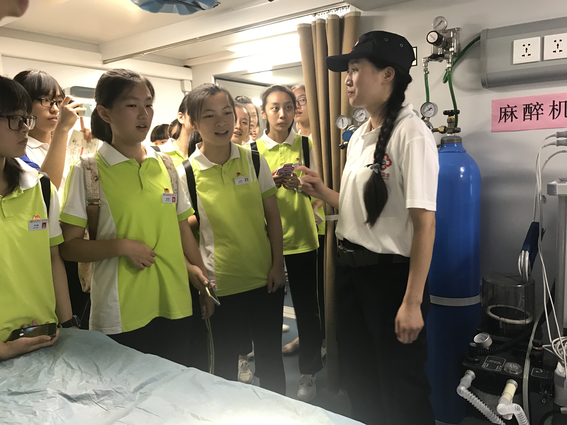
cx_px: 284
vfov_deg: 49.7
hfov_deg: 63.4
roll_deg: +3.4
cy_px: 212
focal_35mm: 28
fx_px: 459
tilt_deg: -6.7
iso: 32
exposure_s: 1/20
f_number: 1.8
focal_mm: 3.99
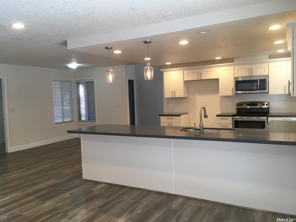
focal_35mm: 29
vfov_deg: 48.2
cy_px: 111
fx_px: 248
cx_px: 148
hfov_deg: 61.7
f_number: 2.2
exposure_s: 1/30
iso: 40
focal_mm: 4.15
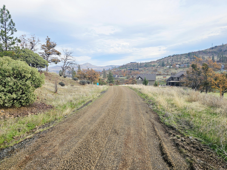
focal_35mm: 23
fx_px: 151
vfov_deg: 58.9
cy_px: 85
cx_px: 114
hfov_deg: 73.9
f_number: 1.7
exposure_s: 1/526
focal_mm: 6.3
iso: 10
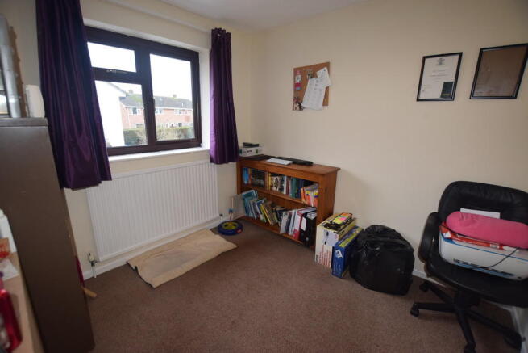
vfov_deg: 77.4
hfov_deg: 100.4
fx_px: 220
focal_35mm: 15
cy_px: 176
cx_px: 264
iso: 800
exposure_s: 1/80
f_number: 4.5
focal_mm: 10
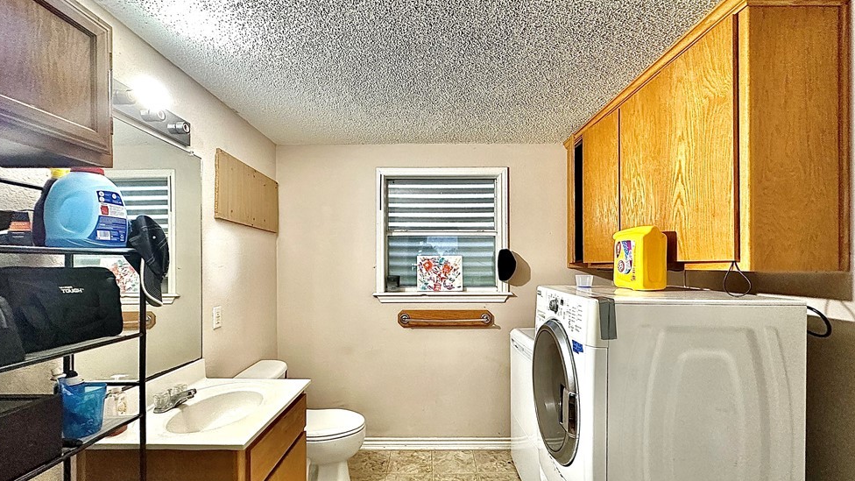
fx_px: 363
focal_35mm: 16
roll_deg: -0.2
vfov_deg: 66.9
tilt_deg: -0.5
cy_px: 265
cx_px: 428
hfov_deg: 99.4
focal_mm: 2.22
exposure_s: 1/60
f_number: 2.2
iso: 500
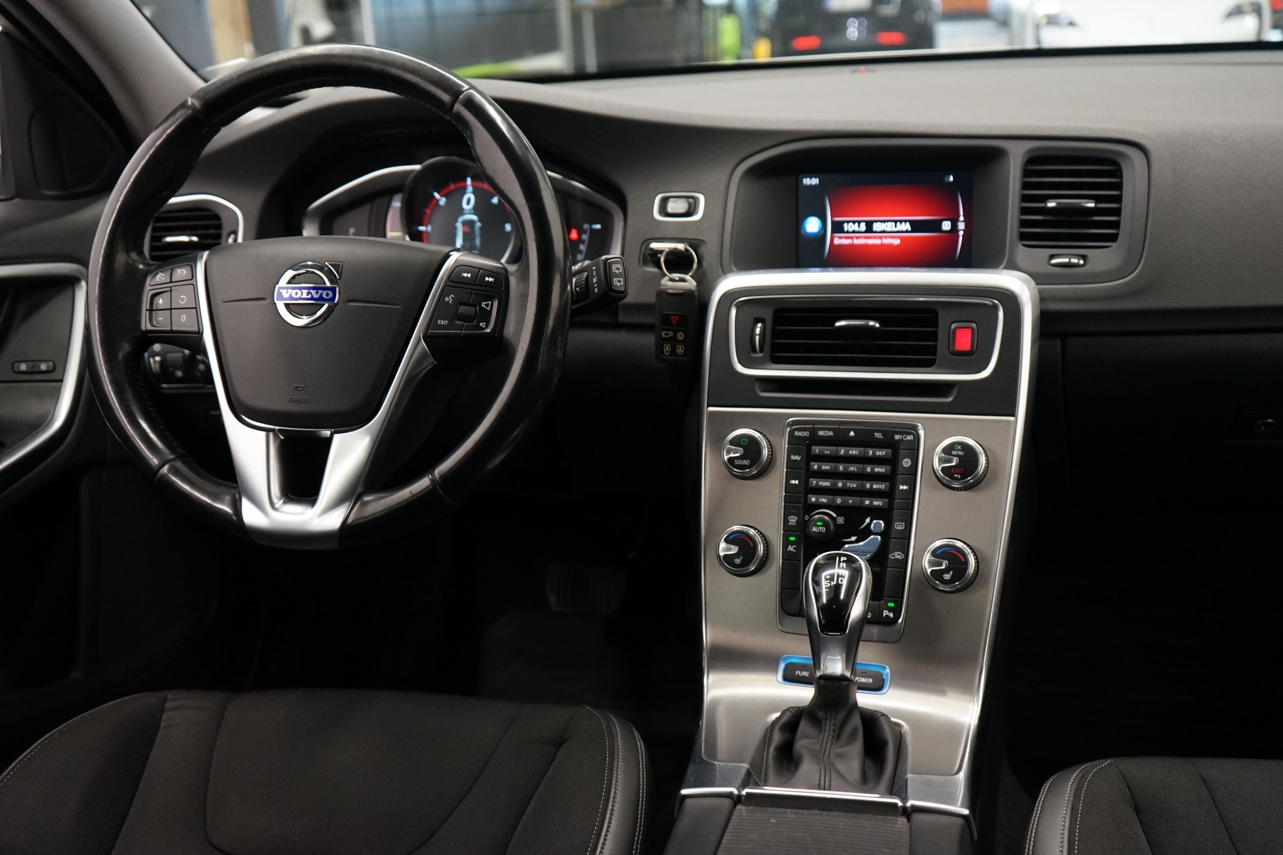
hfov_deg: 54.4
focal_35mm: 35
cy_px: 419
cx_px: 643
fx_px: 1247
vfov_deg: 37.8
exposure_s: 1/60
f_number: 4
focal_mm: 34
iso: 1600
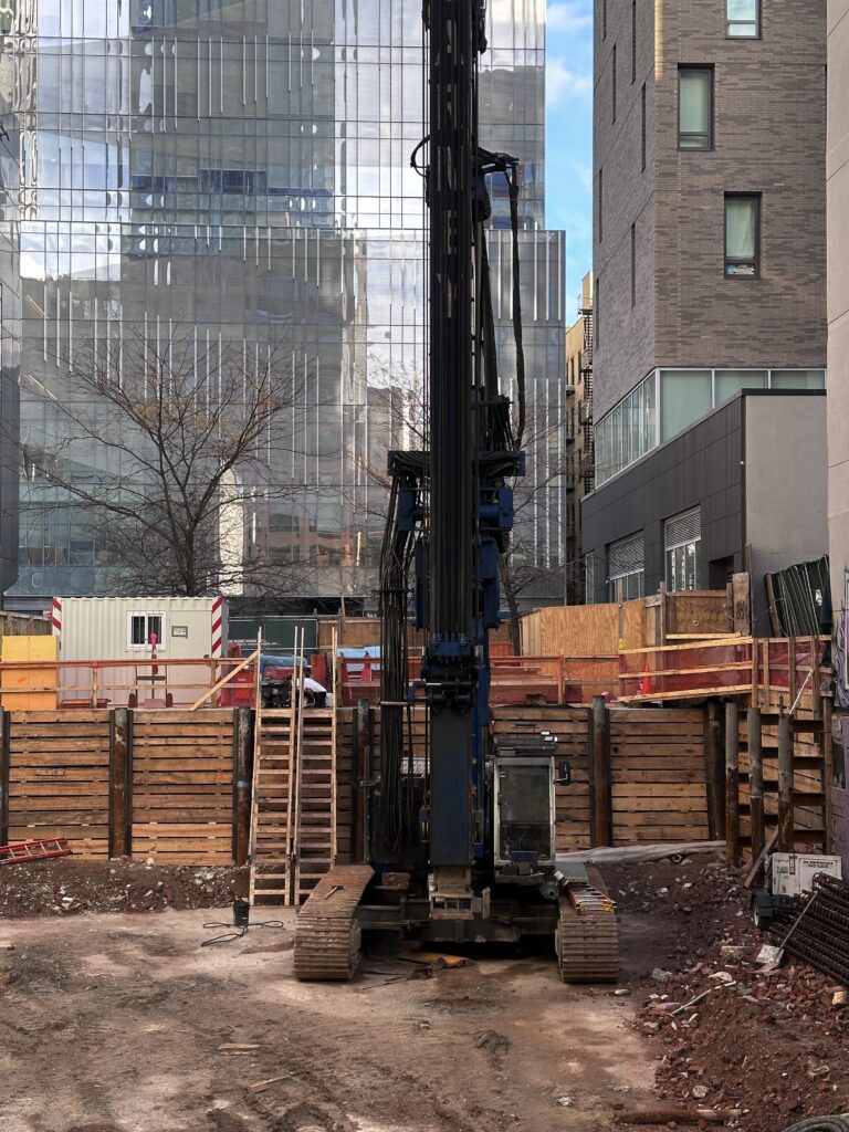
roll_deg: -0.8
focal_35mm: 48
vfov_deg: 39.7
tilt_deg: +3.1
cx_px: 424
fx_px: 1570
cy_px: 566
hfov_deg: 30.3
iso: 64
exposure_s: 1/323
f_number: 1.78
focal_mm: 6.86
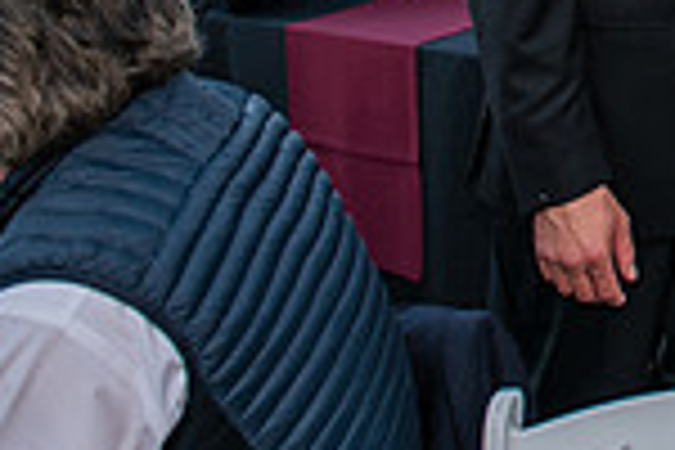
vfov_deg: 13.6
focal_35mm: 93
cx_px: 1004
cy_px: -272
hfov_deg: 19.3
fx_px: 1744
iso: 80
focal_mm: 24
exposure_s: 1/80
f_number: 4.5
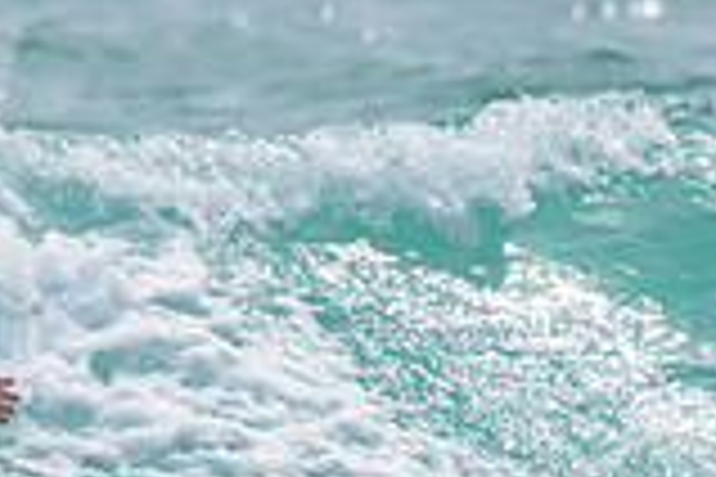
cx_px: -434
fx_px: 44528
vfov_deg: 0.6
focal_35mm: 2239
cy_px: 378
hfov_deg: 0.9
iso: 140
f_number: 5.6
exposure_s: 1/2000
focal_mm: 500
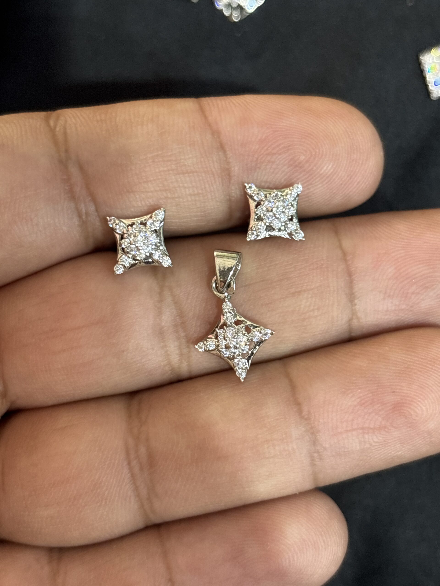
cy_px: 293
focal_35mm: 52
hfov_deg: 28.0
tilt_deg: -79.4
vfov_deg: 36.8
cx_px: 220
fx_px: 881
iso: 200
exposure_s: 1/33
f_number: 1.6
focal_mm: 5.96
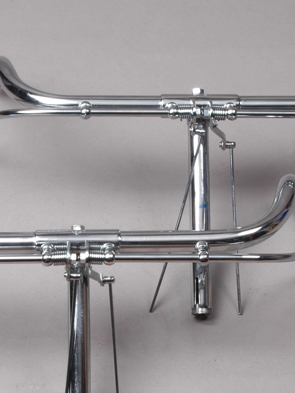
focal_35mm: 134
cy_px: 268
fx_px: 1522
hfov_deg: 11.1
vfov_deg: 14.7
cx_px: 118
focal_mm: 38
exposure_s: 1/100
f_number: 20
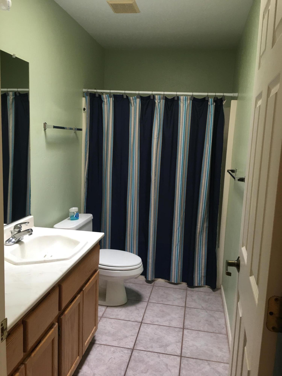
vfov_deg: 61.7
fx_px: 315
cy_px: 188
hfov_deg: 48.2
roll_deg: -1.4
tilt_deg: -6.4
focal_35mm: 29
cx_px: 141
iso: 32
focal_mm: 4.15
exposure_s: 1/15
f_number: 2.2
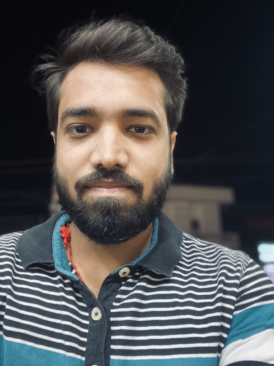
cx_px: 130
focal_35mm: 32
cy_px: 180
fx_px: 338
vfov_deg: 56.8
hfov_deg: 44.1
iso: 320
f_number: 2.2
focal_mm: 2.71
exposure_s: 1/33
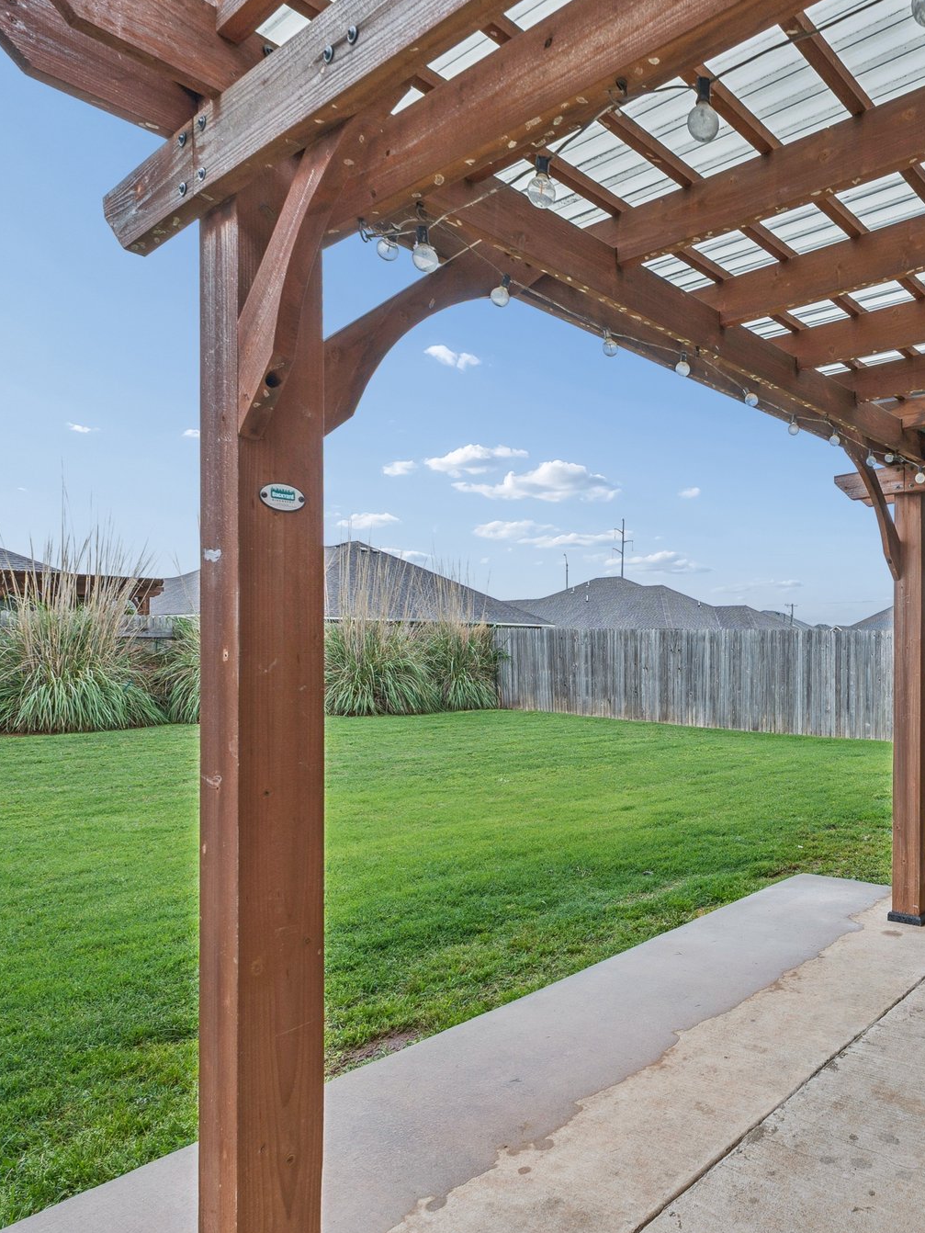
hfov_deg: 55.0
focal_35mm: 22
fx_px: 784
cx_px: 789
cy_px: 620
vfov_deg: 76.4
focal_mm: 10
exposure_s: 1/8
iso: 100
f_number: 6.3
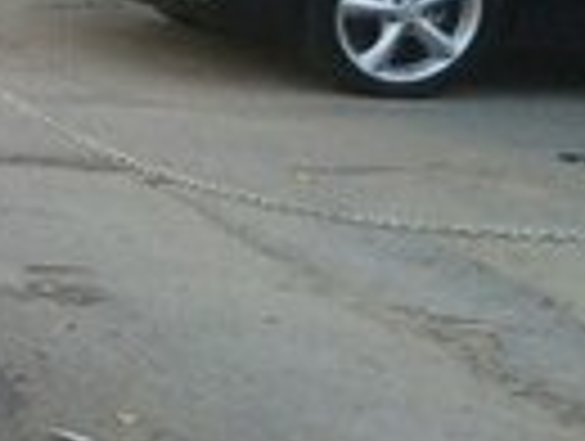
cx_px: -846
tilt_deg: -16.4
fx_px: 2489
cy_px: 295
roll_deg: -0.3
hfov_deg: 11.1
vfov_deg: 10.1
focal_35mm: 147
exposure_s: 1/33
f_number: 2.2
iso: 50
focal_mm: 4.15
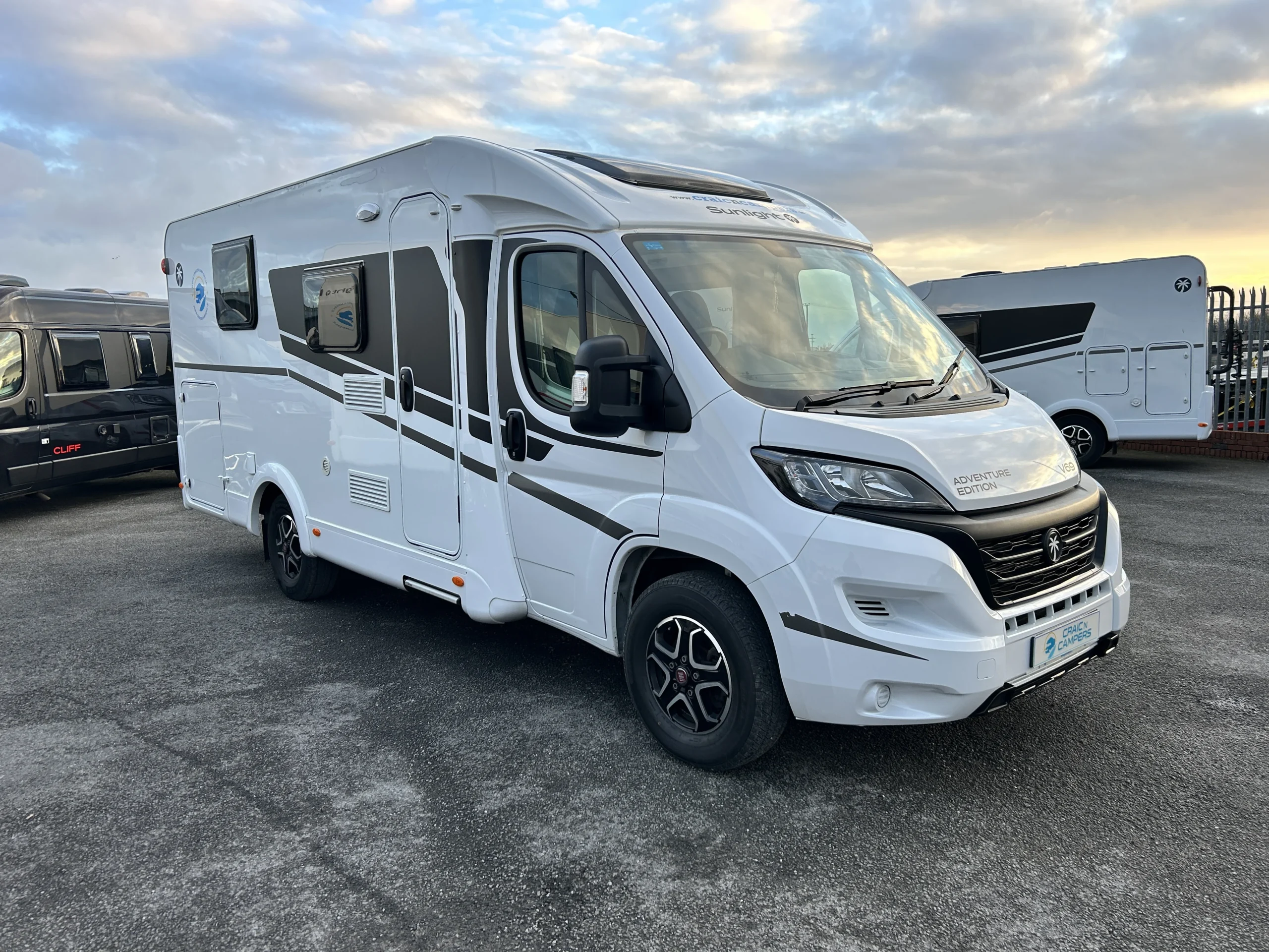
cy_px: 476
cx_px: 634
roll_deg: +0.6
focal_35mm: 26
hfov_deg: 67.3
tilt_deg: -6.6
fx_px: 953
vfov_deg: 53.1
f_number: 1.5
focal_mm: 5.7
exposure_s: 1/302
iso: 50
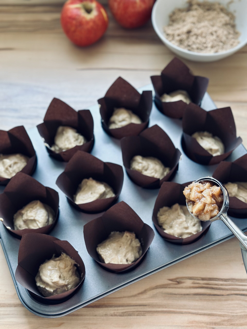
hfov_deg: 30.3
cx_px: 124
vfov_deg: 39.7
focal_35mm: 48
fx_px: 457
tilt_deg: -59.9
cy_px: 164
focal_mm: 6.86
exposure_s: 1/60
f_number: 1.78
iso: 125
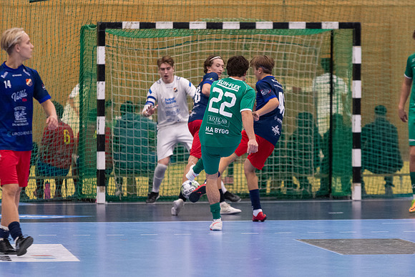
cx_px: 208
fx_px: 3614
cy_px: 138
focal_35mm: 313
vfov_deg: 4.4
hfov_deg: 6.6
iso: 3600
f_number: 3.2
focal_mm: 200
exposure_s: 1/640
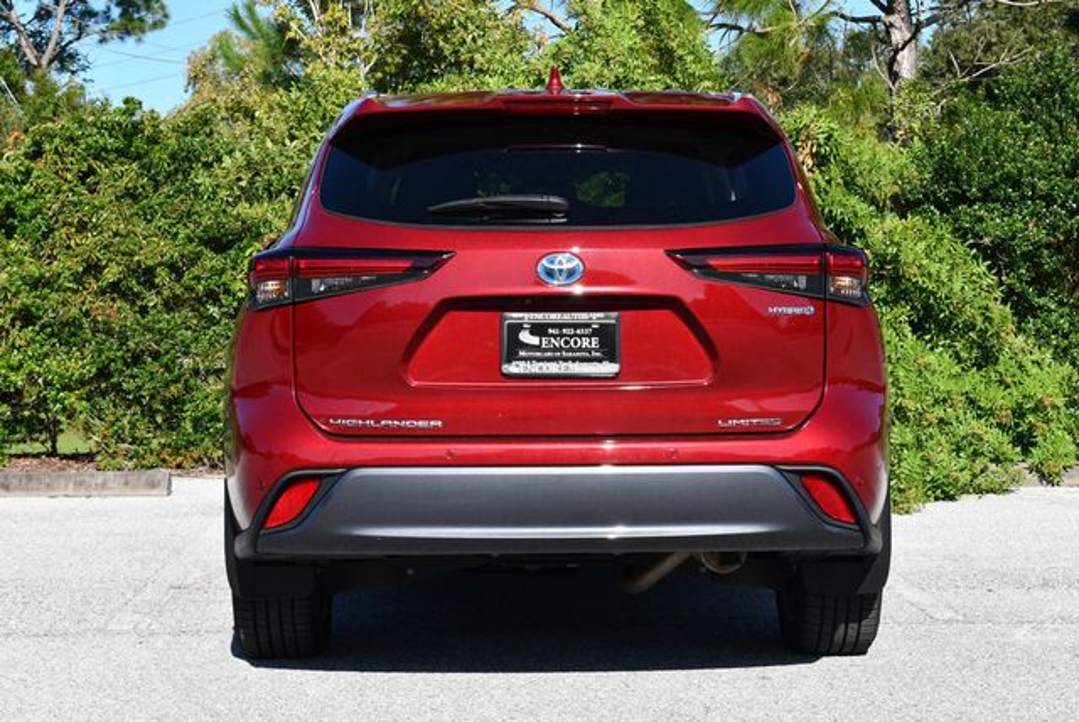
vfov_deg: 18.0
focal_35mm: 76
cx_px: 540
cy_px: 361
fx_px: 2280
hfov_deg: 26.6
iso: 140
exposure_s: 1/250
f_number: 8
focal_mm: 38
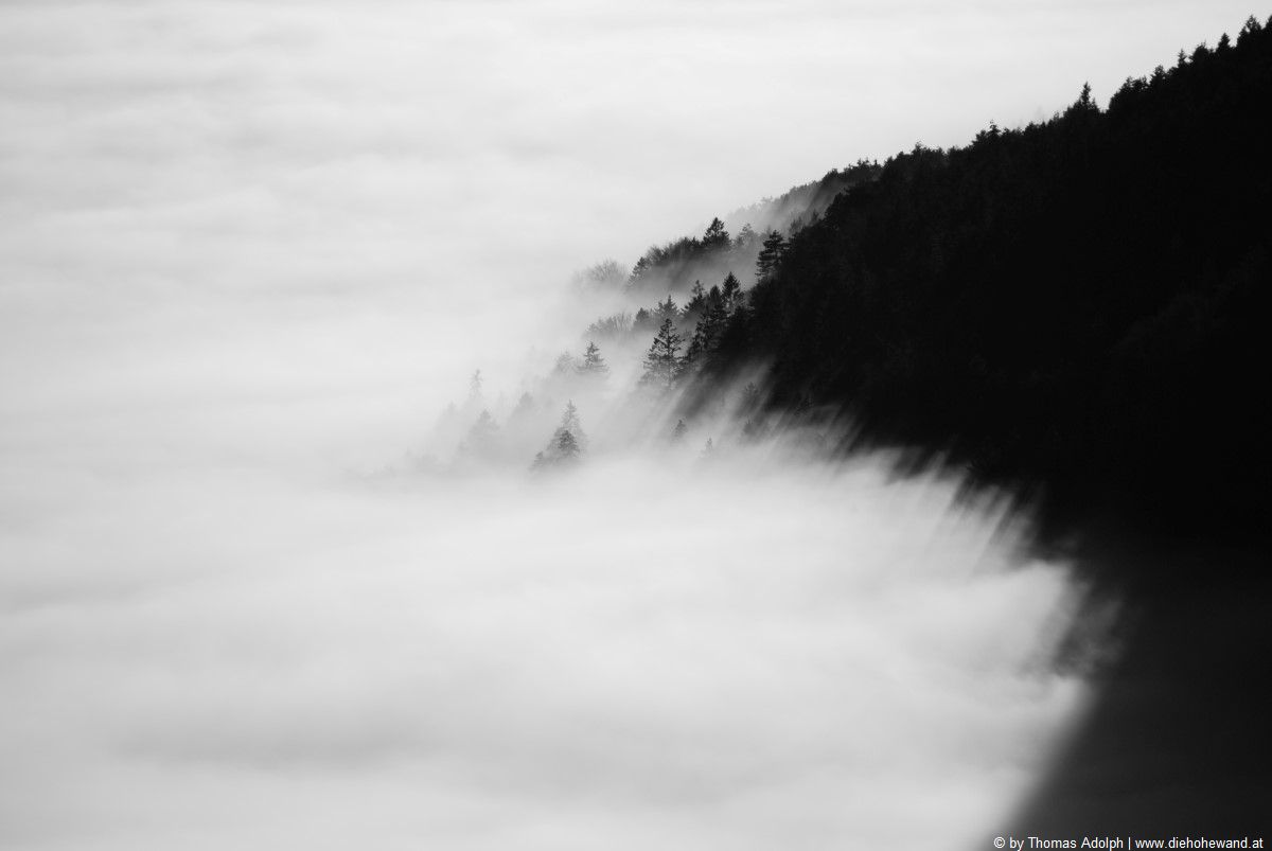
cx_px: 636
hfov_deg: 5.5
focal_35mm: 375
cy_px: 426
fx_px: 13264
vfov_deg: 3.7
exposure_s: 1/2500
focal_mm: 250
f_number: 6.3
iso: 200
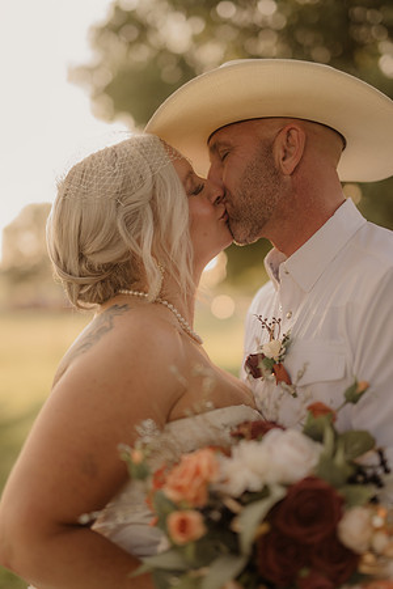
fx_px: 819
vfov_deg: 39.6
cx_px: 196
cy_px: 294
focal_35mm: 50
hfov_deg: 27.0
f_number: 2.8
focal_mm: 50
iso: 200
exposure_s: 1/640
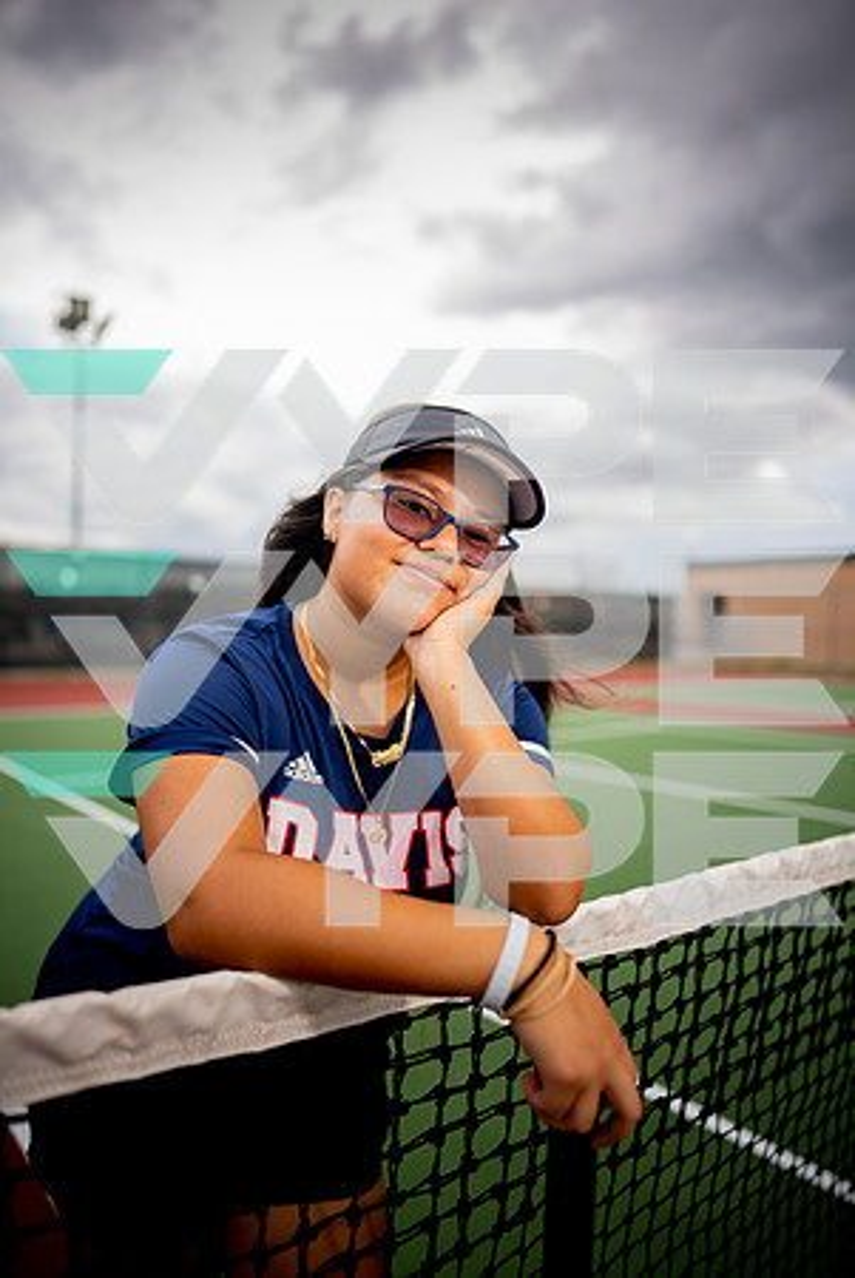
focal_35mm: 24
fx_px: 853
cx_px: 428
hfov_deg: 53.2
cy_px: 639
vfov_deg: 73.7
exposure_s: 1/1250
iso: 50
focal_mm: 24
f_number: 1.4
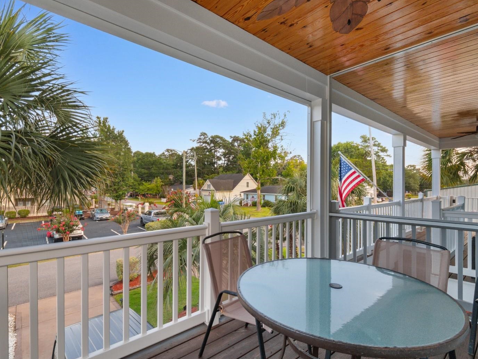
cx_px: 237
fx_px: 235
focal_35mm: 17
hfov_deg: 91.0
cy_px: 181
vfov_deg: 74.7
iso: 100
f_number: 4.5
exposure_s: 1/80
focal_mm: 10
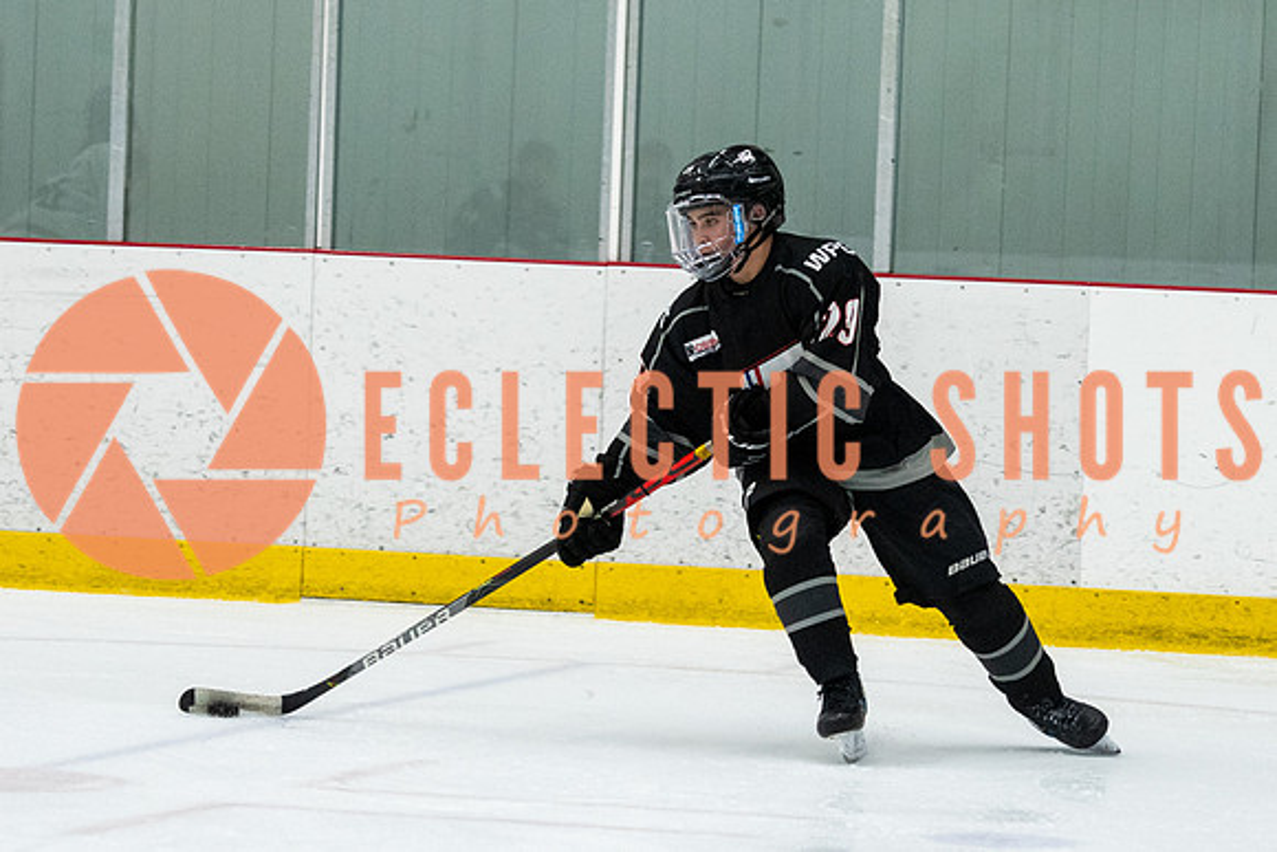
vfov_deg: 5.6
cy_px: 333
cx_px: 711
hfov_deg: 8.4
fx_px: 8700
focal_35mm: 245
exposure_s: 1/640
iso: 1800
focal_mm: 100
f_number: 2.8
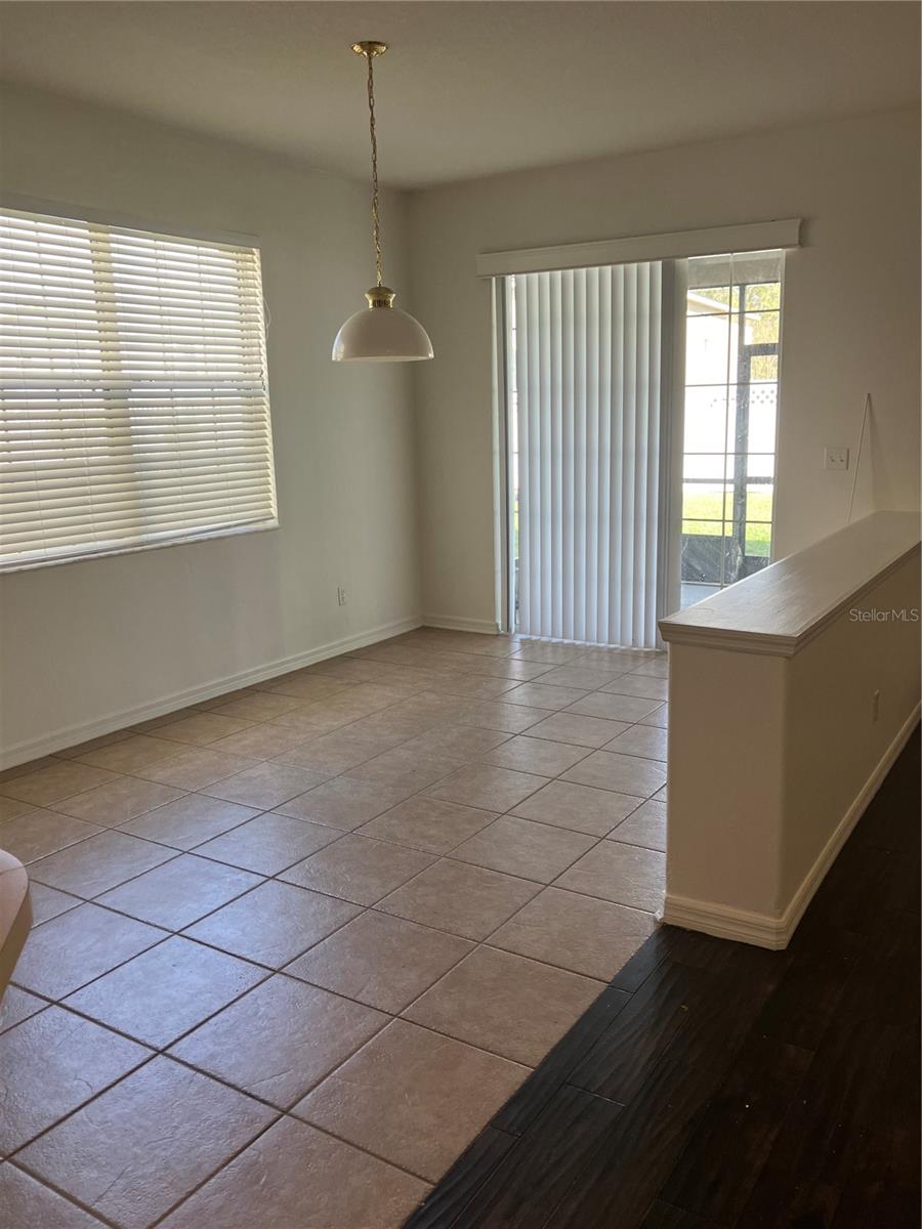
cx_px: 461
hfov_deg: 49.7
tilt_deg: -12.5
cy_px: 614
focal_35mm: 28
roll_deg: +0.3
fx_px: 994
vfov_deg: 63.4
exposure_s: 1/120
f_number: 1.8
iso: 64
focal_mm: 3.99
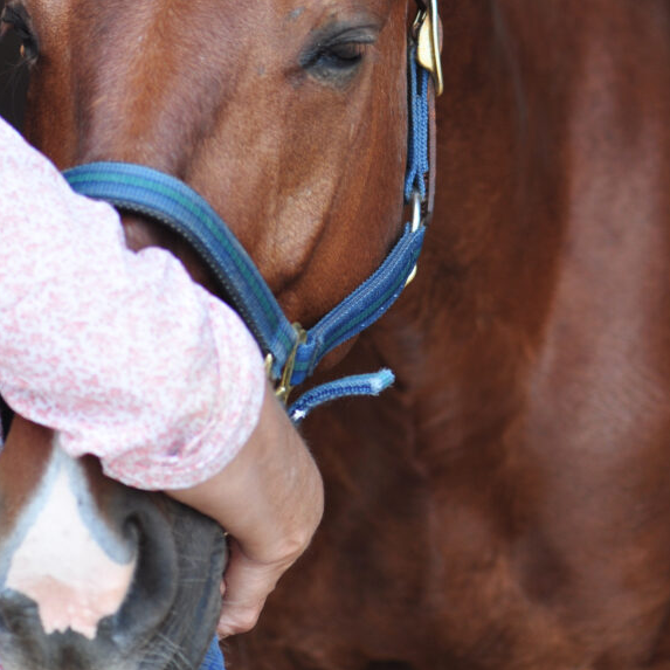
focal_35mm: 270
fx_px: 5909
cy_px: 95
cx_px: 323
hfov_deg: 6.5
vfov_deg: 6.5
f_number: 3.5
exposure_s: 1/500
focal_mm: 105
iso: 200
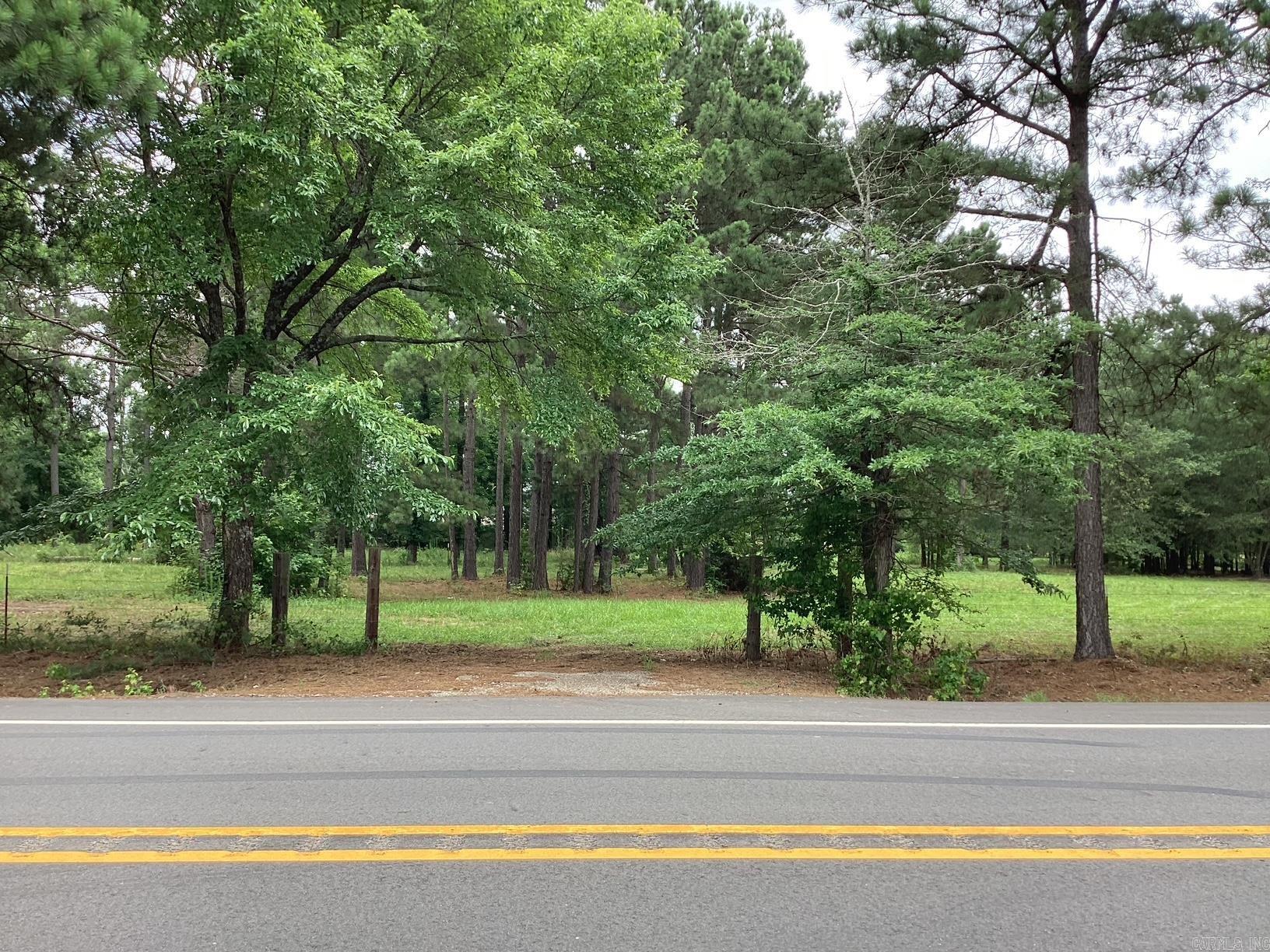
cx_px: 635
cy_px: 476
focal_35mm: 31
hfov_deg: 58.4
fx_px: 1137
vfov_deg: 45.4
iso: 25
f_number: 2.4
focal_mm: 3.3
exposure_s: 1/144
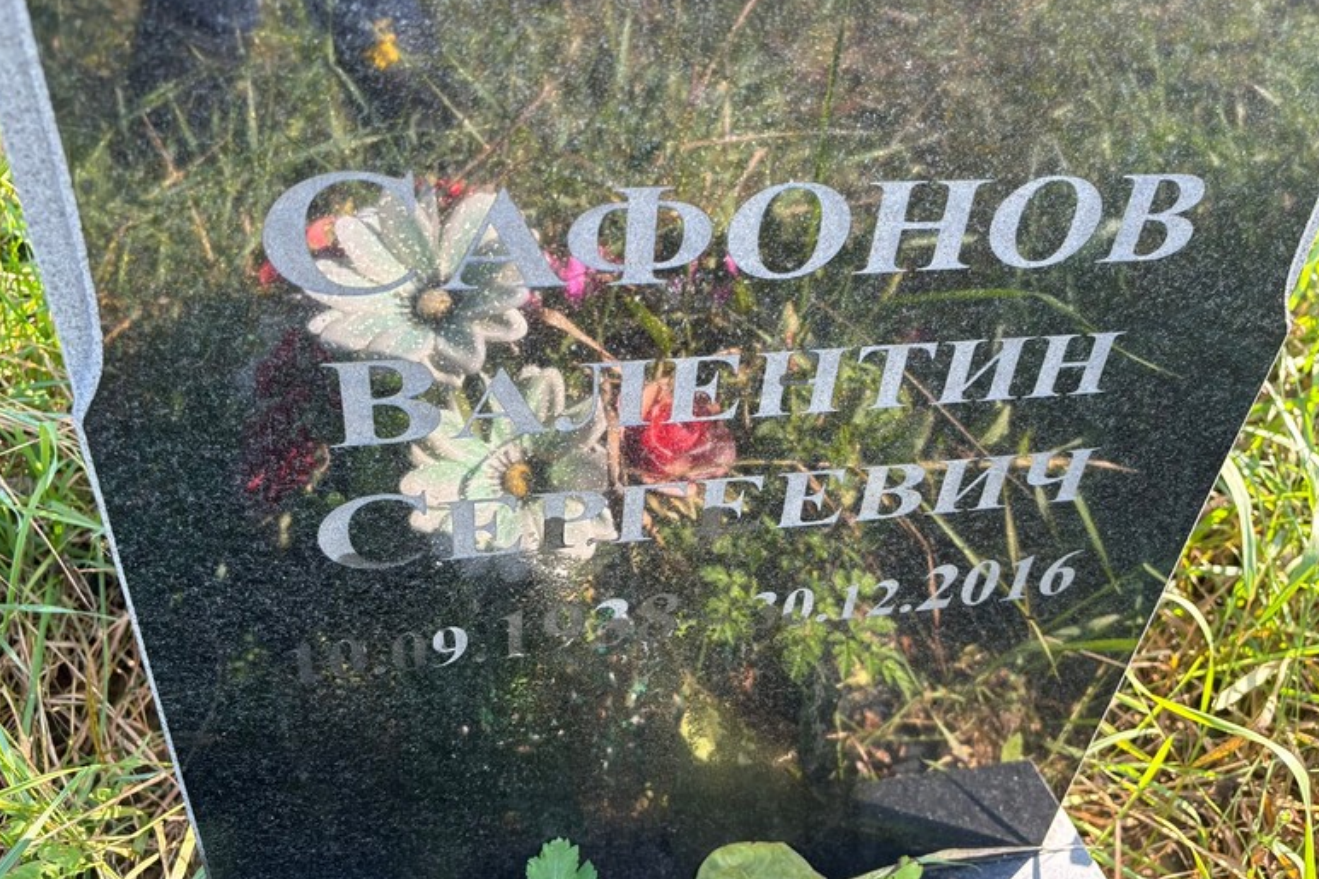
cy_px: 411
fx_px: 1026
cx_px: 647
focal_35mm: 28
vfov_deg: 46.4
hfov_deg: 65.5
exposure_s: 1/189
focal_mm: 5.96
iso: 50
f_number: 1.6
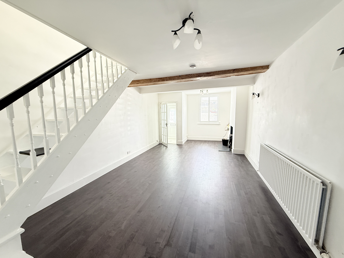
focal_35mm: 14
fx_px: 139
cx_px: 172
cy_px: 129
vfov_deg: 85.7
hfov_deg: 102.1
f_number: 2.2
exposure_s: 1/99
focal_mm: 2.22
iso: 250
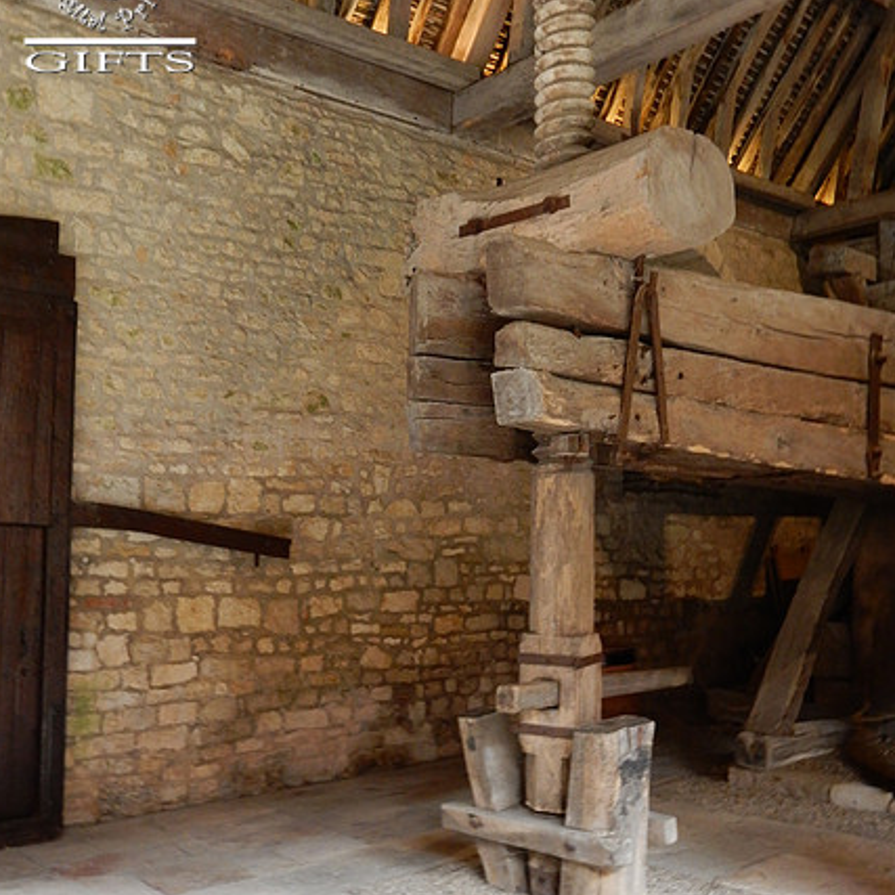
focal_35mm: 36
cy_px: 518
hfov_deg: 46.0
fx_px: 1053
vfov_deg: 45.9
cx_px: 445
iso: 400
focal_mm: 5.4
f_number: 4
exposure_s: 1/13
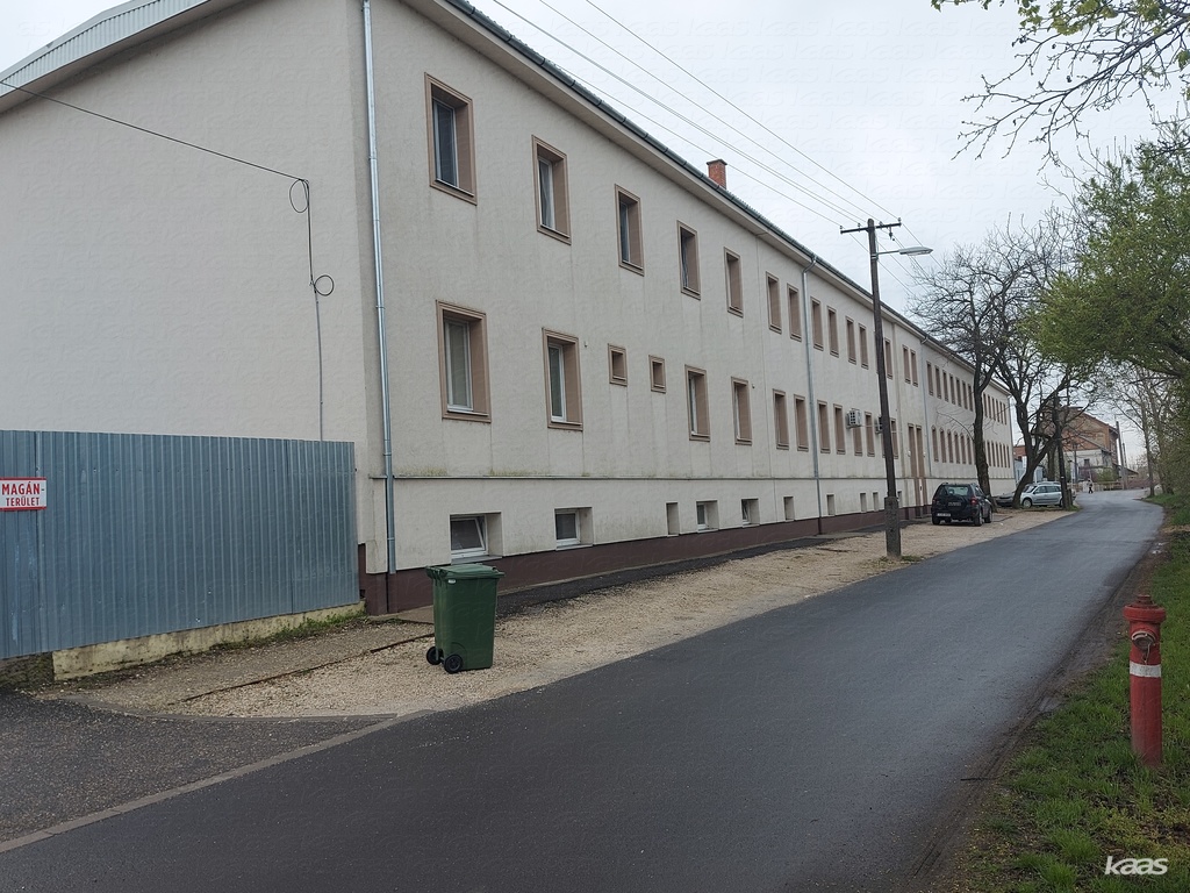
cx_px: 595
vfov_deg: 56.8
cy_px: 446
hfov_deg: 71.6
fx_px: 825
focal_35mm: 24
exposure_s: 1/280
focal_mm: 5.23
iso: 32
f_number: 1.8
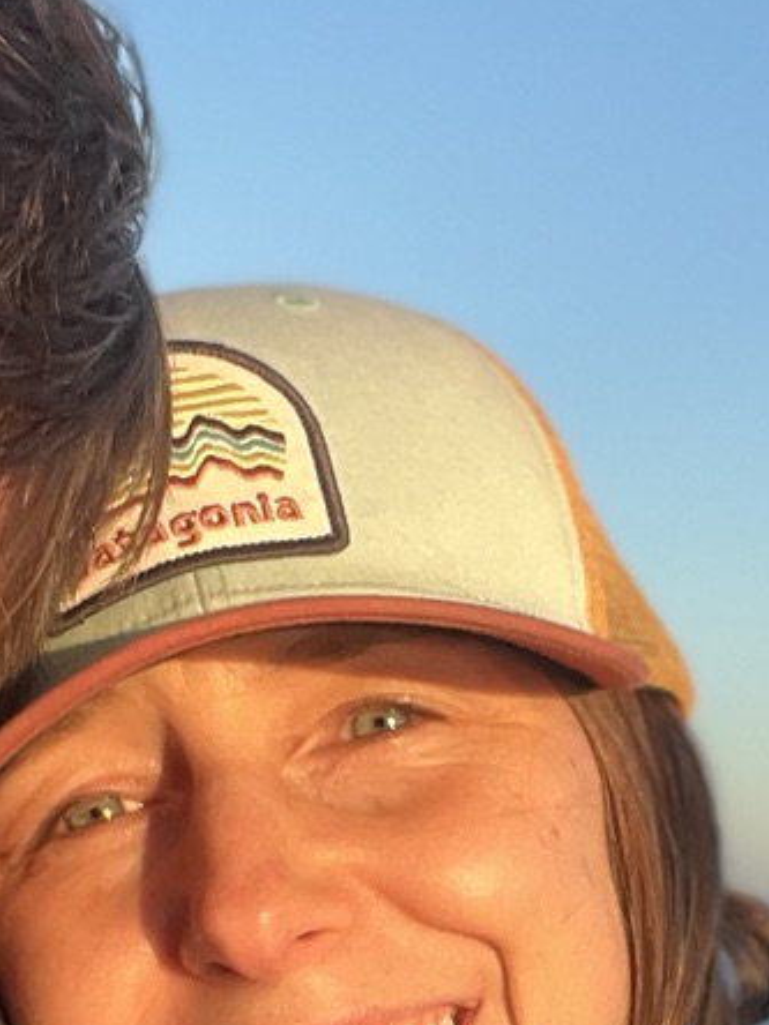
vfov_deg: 17.6
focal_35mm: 108
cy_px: 1115
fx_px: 3199
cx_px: 589
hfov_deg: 13.7
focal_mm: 2.71
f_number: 2.2
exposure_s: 1/198
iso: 25
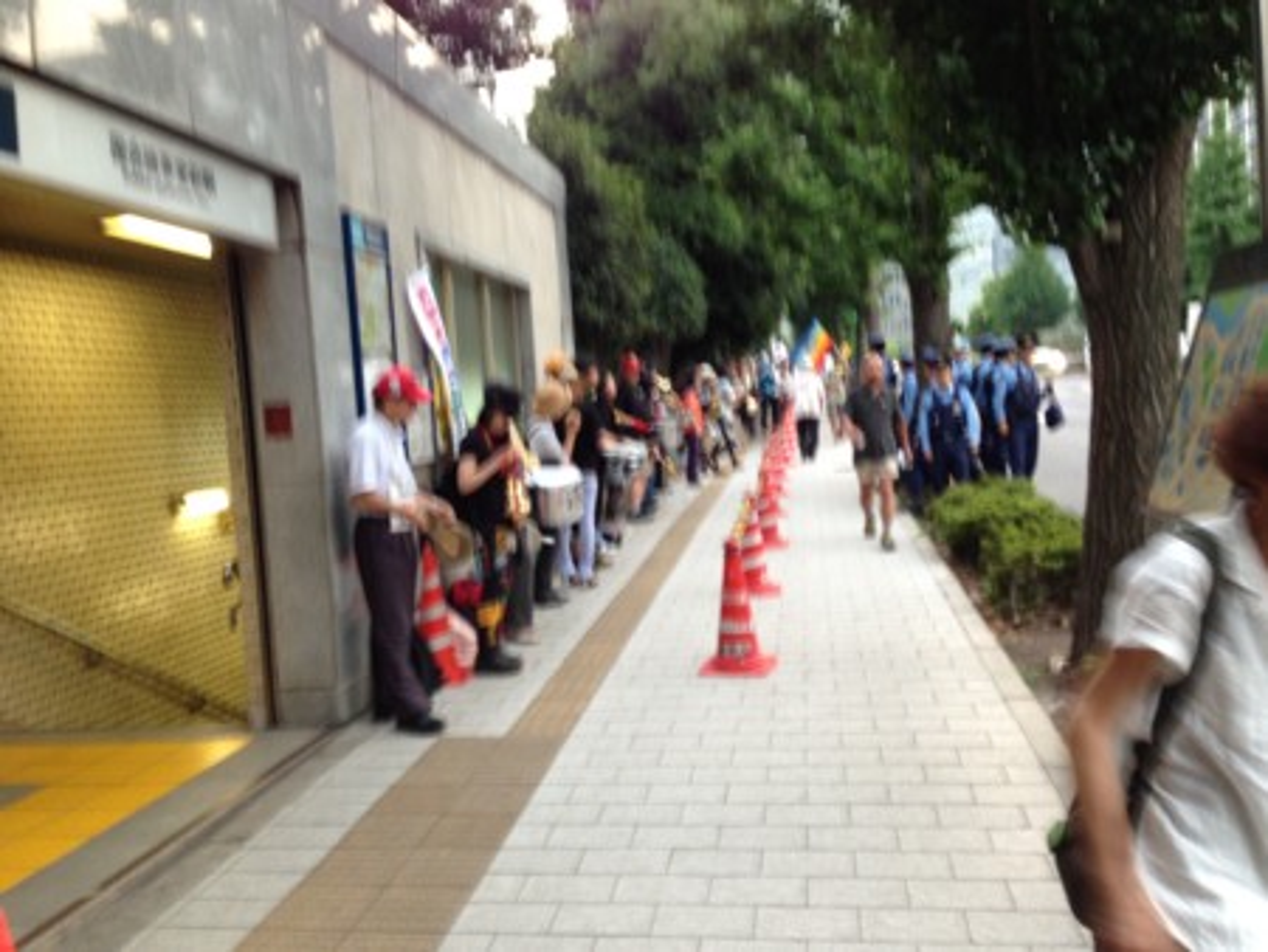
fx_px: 1209
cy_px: 476
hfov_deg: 55.3
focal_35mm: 33
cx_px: 634
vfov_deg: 43.0
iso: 64
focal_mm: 4.13
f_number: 2.4
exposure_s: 1/20
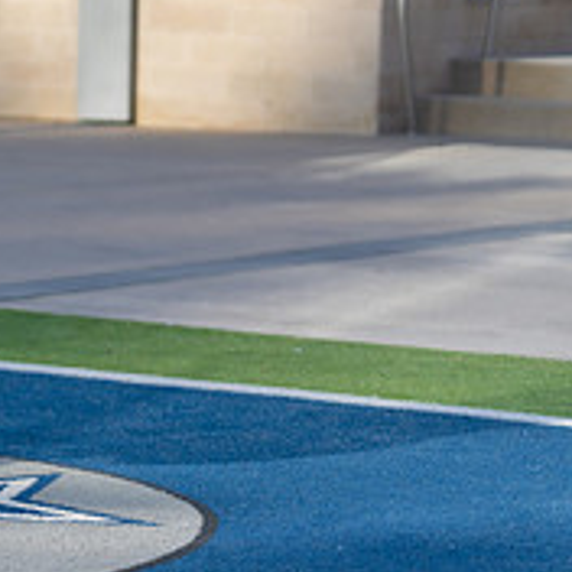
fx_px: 3870
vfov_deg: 8.4
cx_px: -202
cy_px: -11
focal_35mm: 207
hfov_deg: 8.3
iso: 100
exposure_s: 1/640
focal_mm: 74
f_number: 2.8
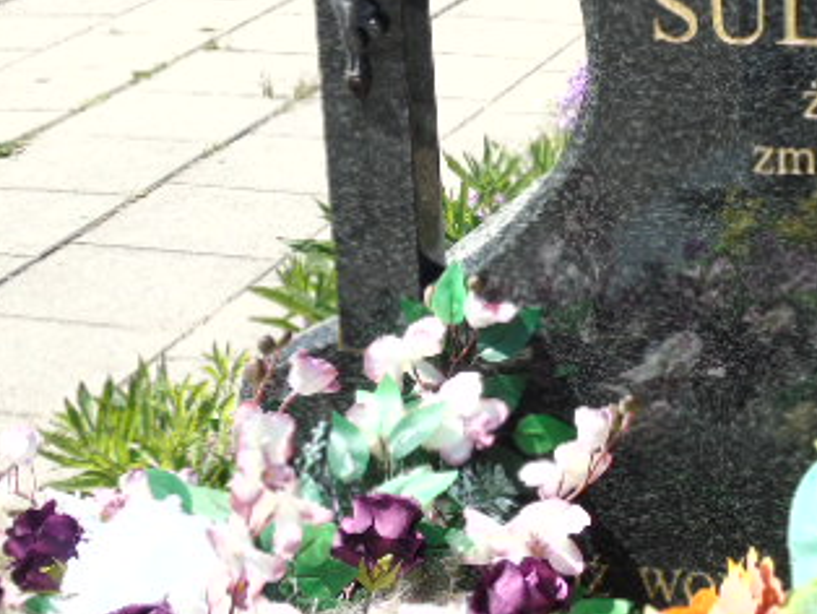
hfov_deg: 17.6
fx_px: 2598
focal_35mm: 110
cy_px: 224
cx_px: 734
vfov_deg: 13.5
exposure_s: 1/400
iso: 80
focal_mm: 9.6
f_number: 4.3
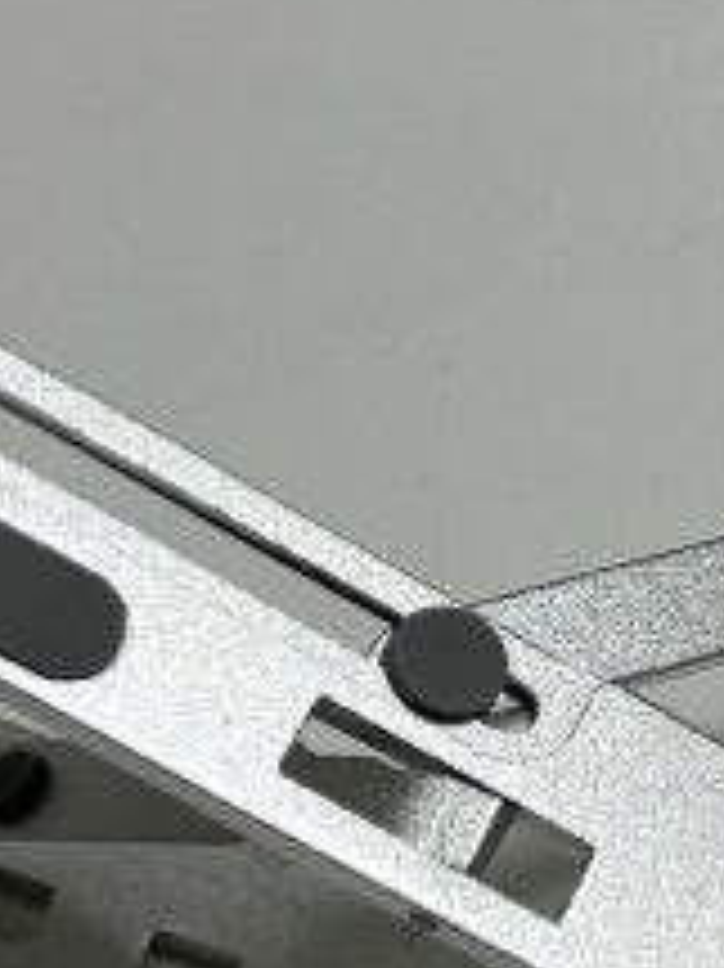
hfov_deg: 11.8
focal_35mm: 121
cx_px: 1034
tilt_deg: -60.5
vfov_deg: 16.2
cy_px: 671
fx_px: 3378
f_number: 1.6
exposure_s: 1/100
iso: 40
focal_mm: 5.1
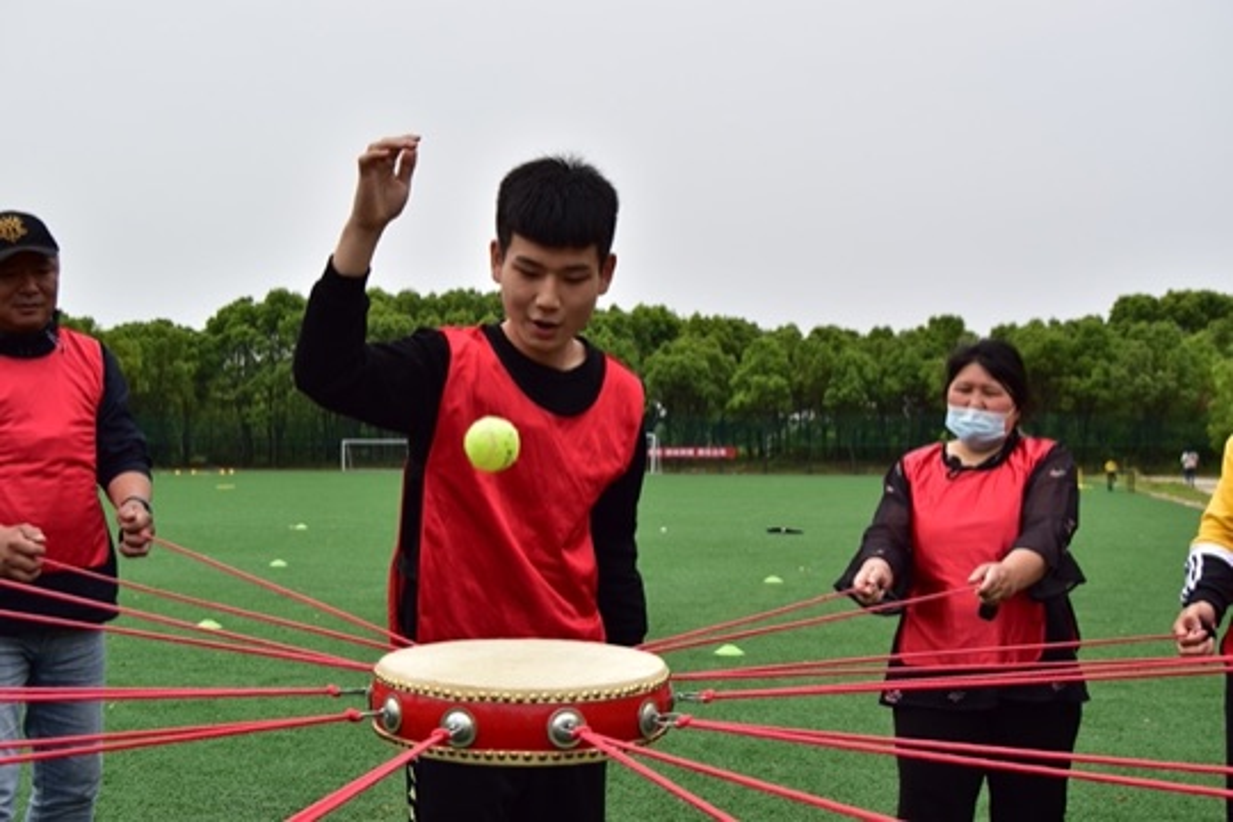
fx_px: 1336
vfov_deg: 34.2
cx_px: 616
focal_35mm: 39
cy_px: 411
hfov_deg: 49.6
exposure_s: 1/400
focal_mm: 26
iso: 100
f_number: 5.6
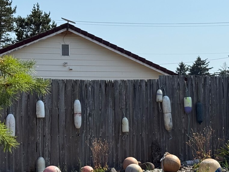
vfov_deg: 14.6
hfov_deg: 19.4
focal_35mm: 101
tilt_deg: +1.9
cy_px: 111
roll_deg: +1.1
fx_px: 668
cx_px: 111
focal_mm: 6.76
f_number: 1.78
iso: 64
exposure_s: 1/5587
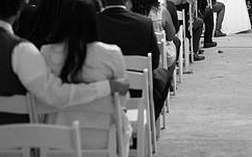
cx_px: 240
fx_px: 837
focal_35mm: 122
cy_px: -34
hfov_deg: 16.8
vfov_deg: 10.5
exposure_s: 1/125
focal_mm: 50
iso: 250
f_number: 2.2
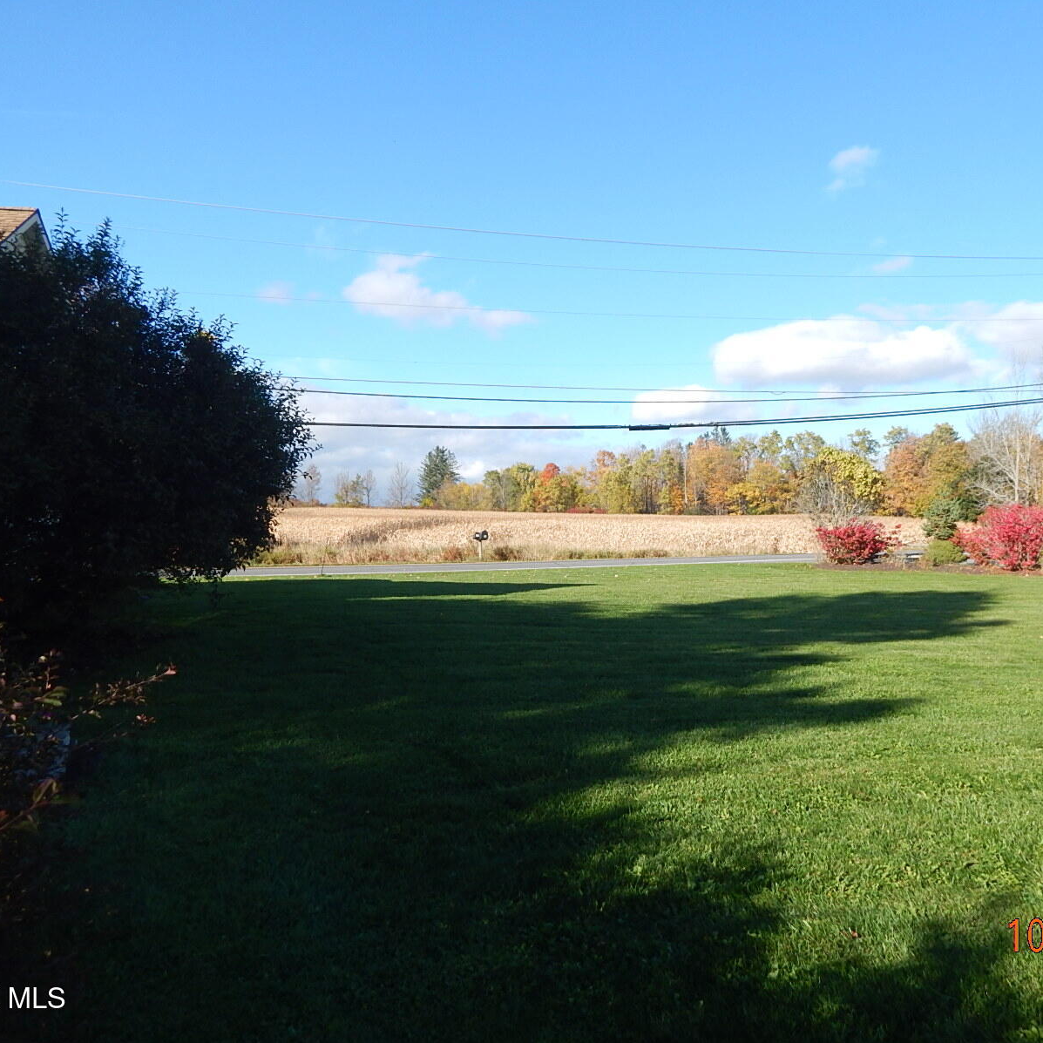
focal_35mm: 26
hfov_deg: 60.6
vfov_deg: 60.9
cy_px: 522
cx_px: 608
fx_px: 886
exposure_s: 1/1000
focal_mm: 4
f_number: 3
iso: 125
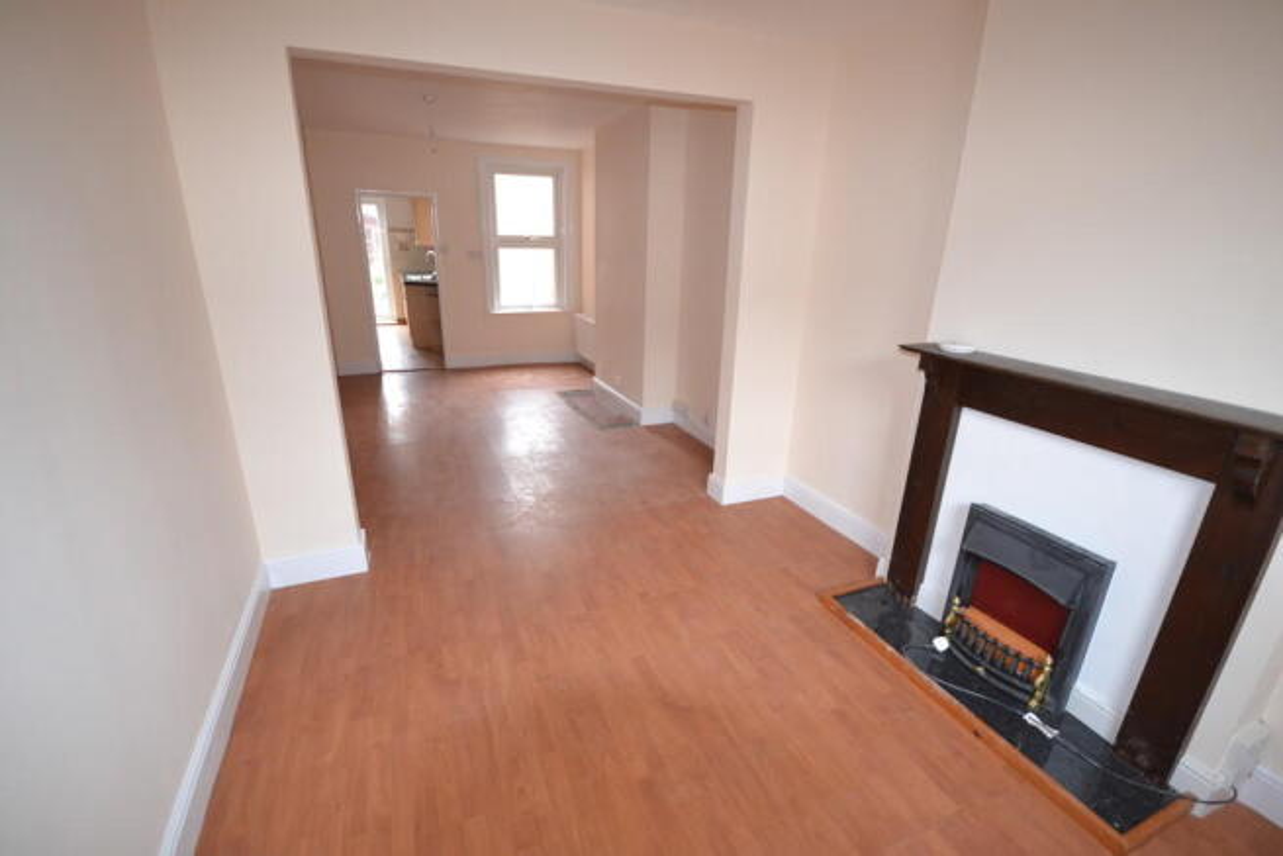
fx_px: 535
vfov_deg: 77.4
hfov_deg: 100.4
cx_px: 642
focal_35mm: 15
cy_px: 428
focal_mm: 10
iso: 1600
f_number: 4
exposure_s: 1/60
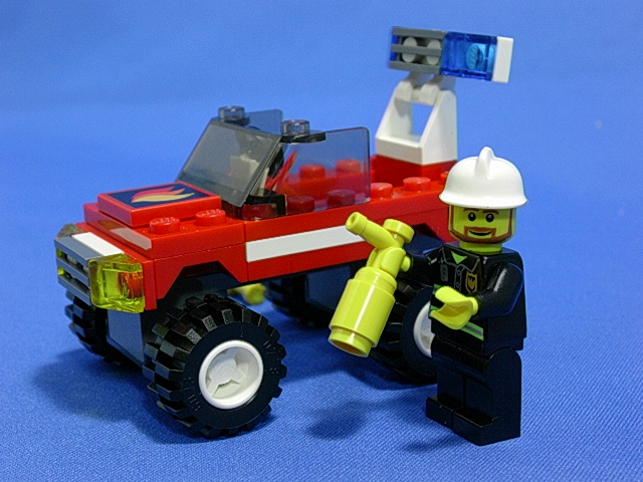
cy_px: 241
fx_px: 1245
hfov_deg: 29.0
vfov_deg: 21.9
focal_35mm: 67
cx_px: 322
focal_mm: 10.2
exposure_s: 1/12.3
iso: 70
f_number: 3.6
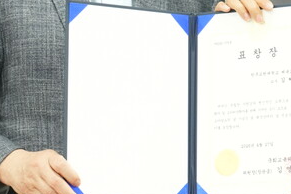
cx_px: 199
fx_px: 2102
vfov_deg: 5.3
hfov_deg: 7.9
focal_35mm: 260
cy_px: 55
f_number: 2.8
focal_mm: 70
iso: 3200
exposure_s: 1/400
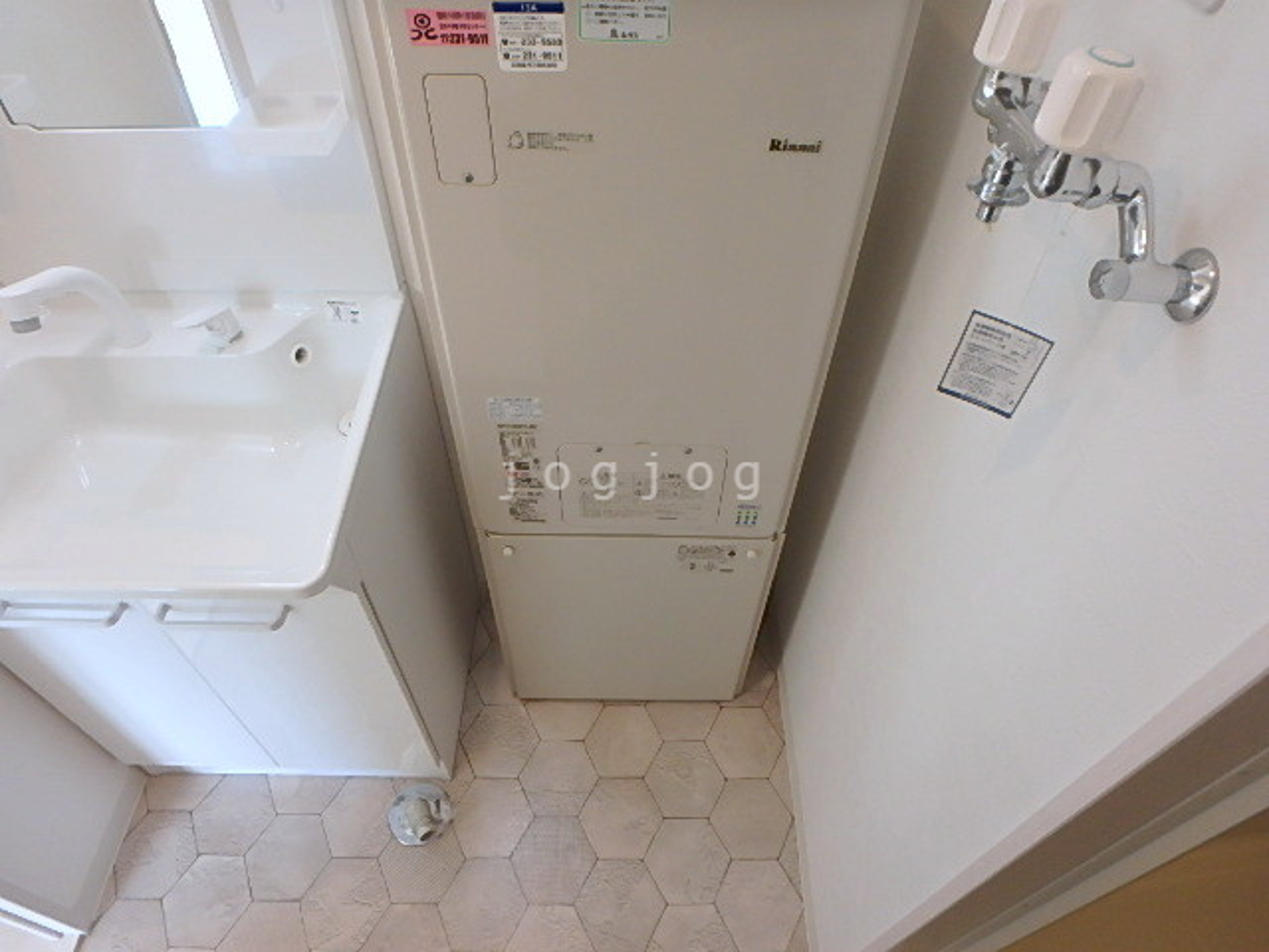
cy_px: 476
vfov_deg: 63.4
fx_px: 770
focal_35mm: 21
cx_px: 634
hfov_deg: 79.0
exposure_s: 1/30
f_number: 3.5
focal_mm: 3.7
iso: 200
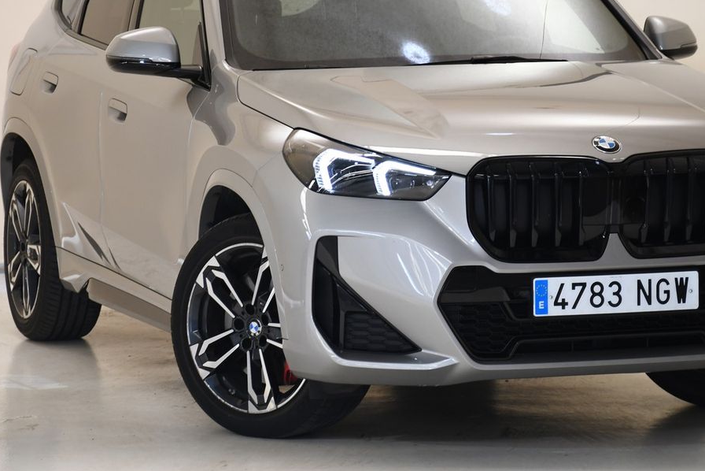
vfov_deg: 8.1
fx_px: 3330
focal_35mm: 170
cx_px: 430
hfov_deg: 12.1
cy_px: 164
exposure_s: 1/30
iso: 640
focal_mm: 85
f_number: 5.3
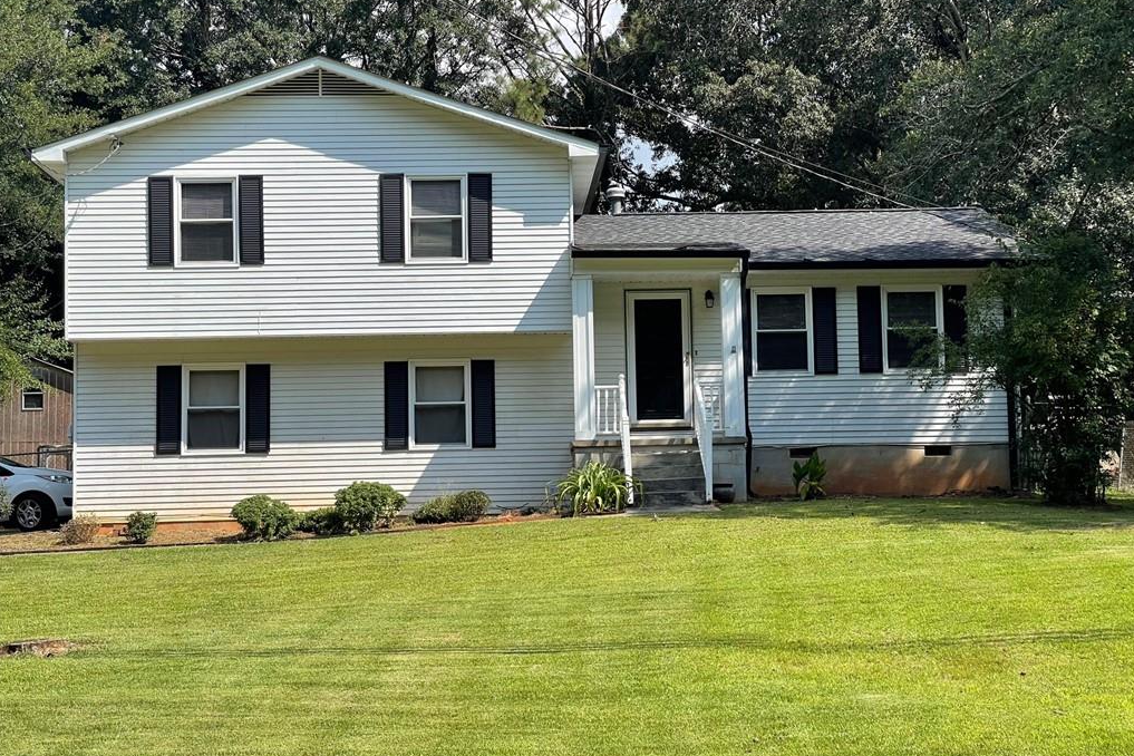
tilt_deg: +5.6
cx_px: 568
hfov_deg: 30.1
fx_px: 2110
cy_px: 343
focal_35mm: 67
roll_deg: +1.5
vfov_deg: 20.3
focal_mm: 7.5
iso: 20
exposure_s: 1/943
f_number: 2.2
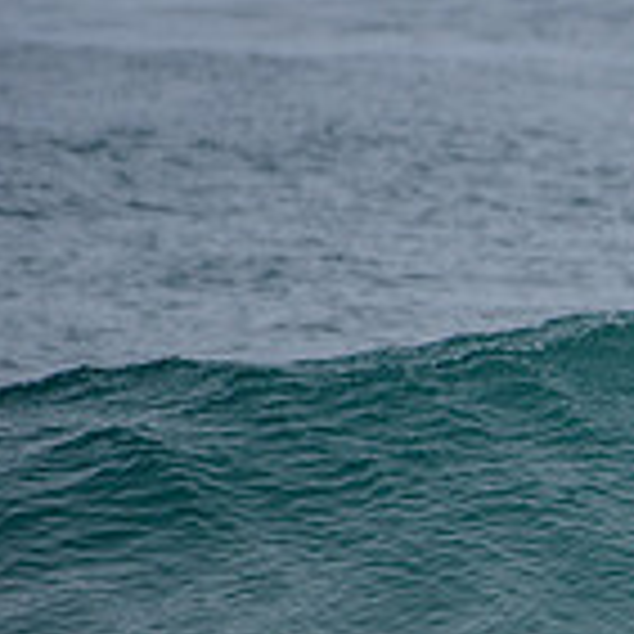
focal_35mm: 1744
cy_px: 528
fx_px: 36138
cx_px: 1286
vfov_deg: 1.0
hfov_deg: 1.0
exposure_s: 1/2000
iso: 250
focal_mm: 500
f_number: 5.6
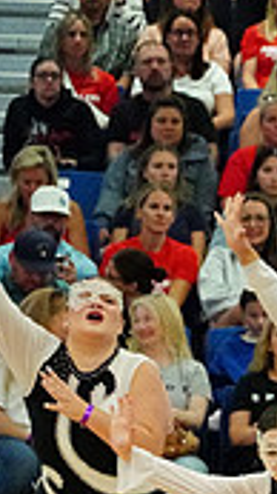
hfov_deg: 2.5
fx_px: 6204
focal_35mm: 474
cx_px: 791
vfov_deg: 4.6
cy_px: 510
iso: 25600
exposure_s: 1/1000
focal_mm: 135
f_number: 4
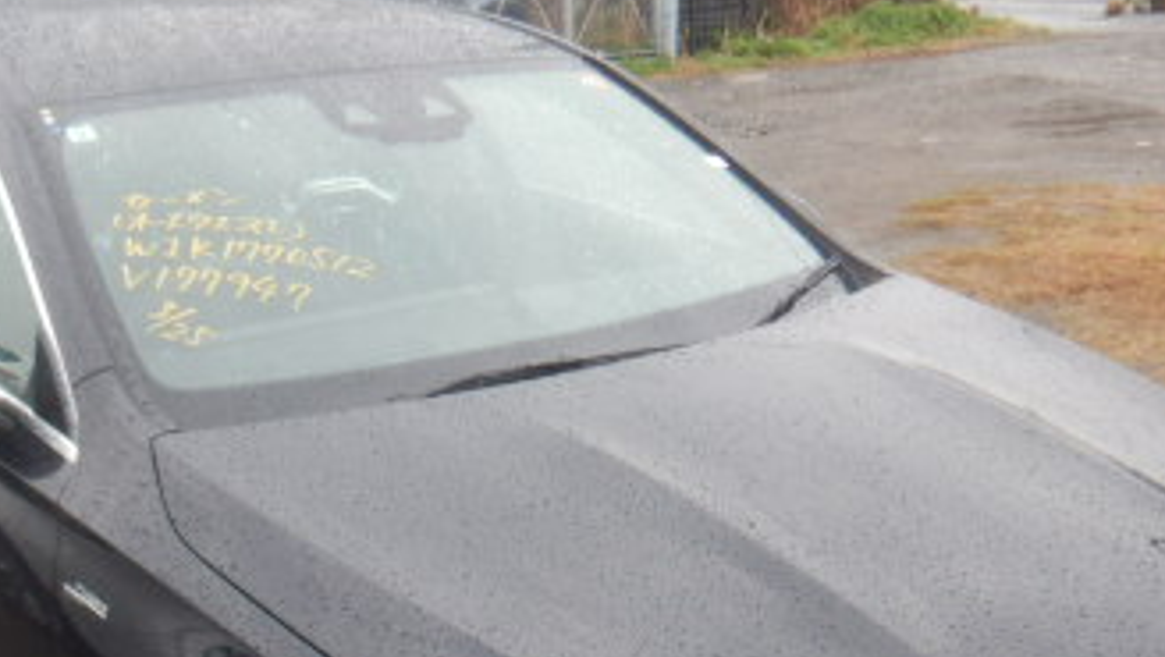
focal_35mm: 51
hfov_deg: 40.5
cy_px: 710
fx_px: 1576
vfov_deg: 22.3
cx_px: 540
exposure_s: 1/50
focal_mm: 4.3
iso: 125
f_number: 2.8
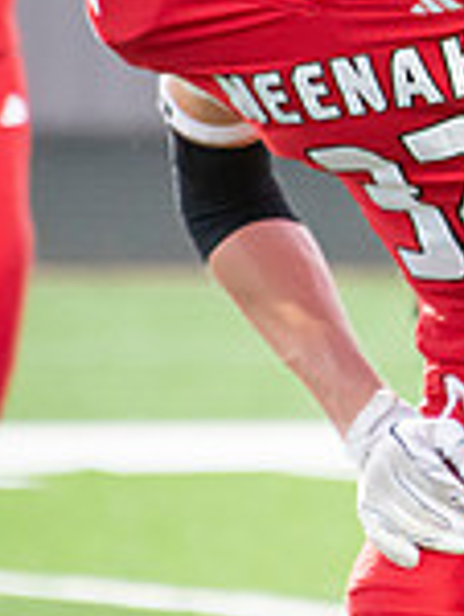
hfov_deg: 1.3
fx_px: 19853
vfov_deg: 1.8
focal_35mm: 1114
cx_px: 661
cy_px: 31
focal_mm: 300
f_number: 5.6
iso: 8000
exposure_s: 1/200
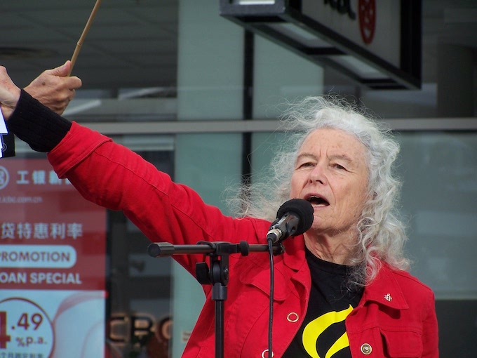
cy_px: 179
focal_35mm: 218
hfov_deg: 9.1
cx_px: 238
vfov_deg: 6.8
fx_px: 3004
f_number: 3.2
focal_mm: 36.2
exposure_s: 1/500
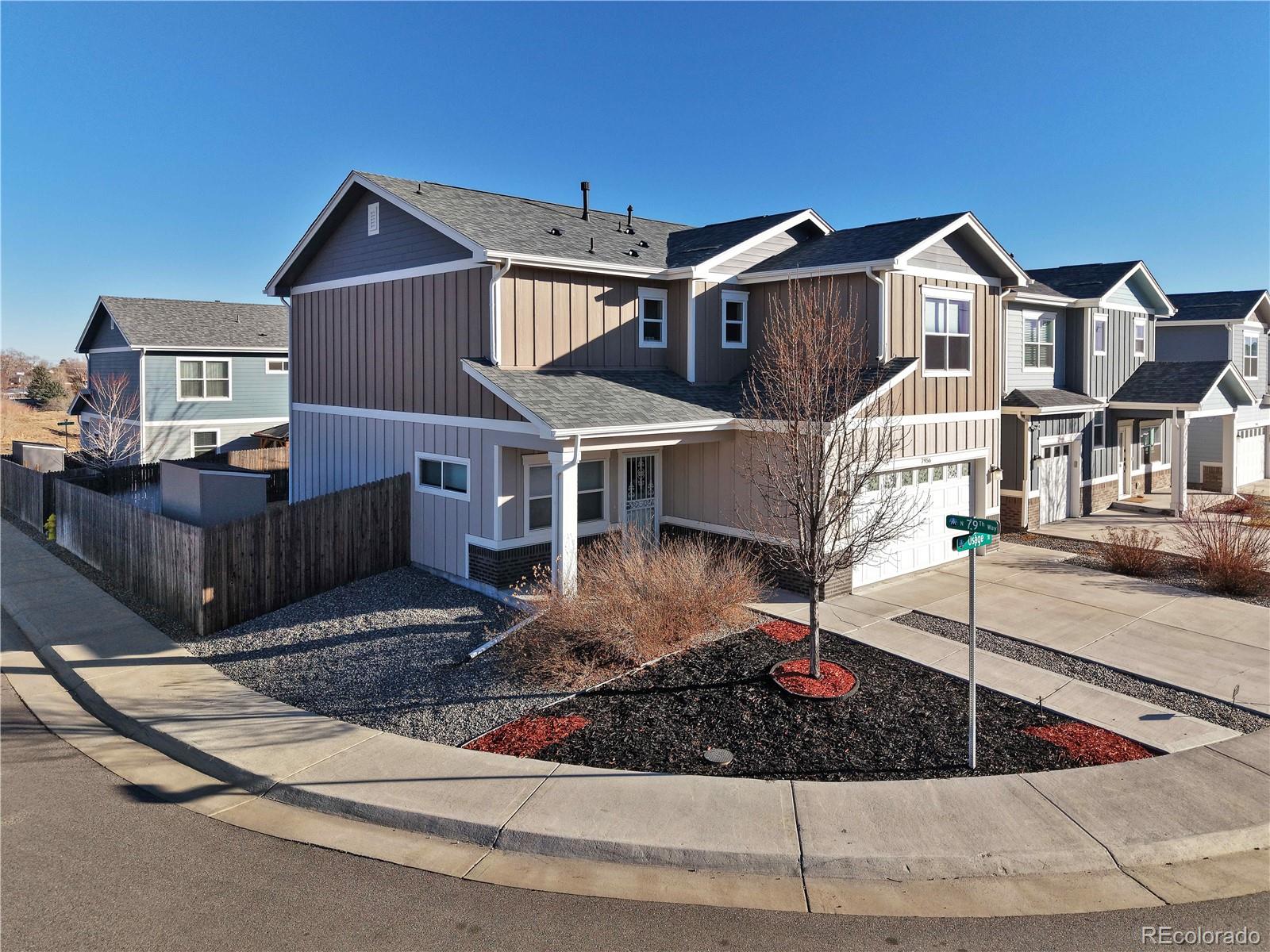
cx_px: 635
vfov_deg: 56.8
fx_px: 881
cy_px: 476
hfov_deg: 71.6
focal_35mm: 24
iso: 200
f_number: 1.8
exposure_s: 1/1500
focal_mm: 8.67
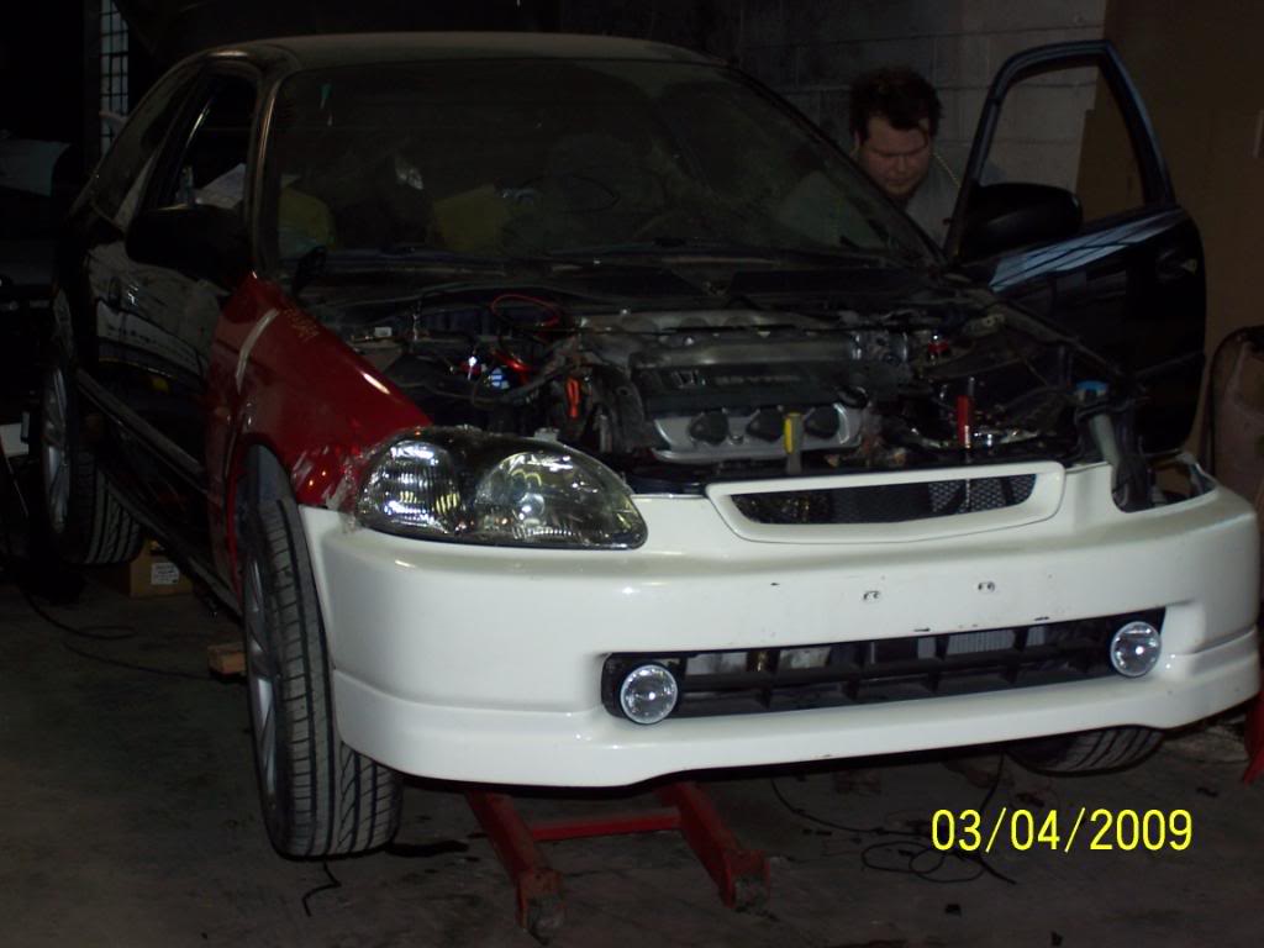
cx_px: 632
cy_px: 474
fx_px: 2739
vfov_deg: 19.6
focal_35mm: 75
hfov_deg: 26.0
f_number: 3.2
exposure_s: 1/60
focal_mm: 12.4
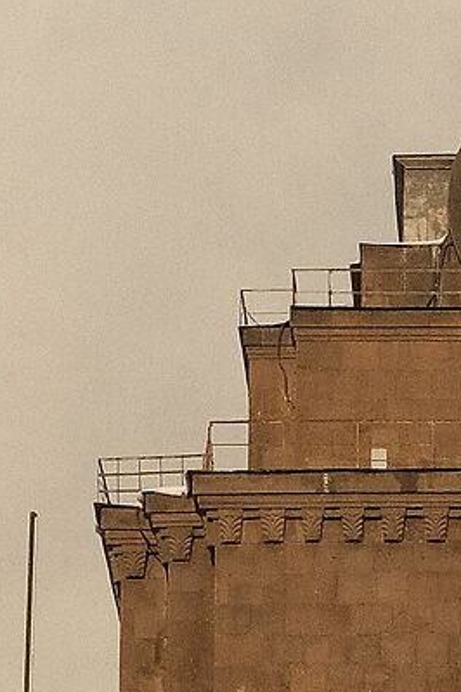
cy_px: 524
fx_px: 6127
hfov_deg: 4.3
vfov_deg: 6.5
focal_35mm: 319
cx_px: 577
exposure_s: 1/1000
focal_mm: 35
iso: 800
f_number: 11
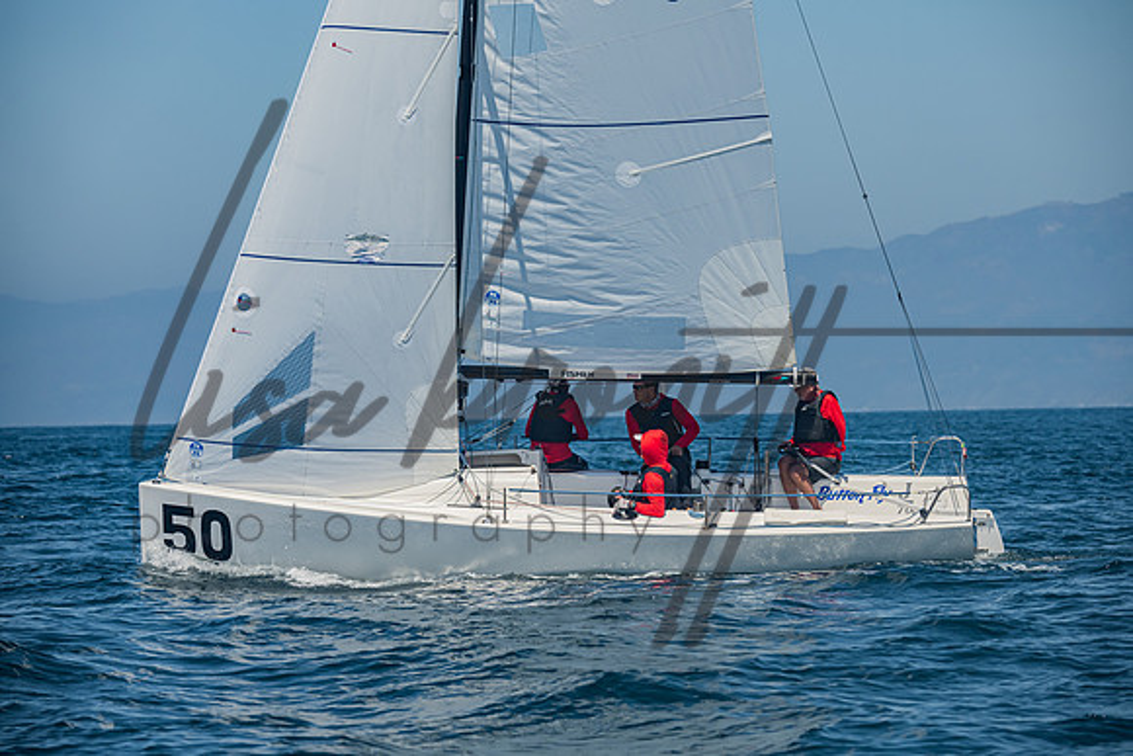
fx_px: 5823
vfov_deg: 7.4
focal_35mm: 185
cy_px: 378
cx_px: 566
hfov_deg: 11.1
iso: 400
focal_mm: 185
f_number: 6.3
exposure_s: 1/2500
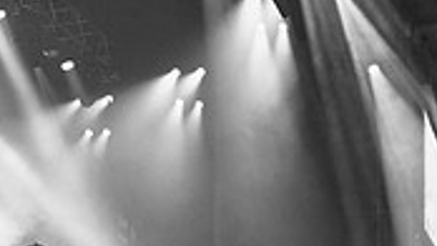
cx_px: 299
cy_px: 343
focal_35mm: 84
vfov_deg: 13.7
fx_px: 974
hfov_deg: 25.1
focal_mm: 24
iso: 4000
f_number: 4
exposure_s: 1/250
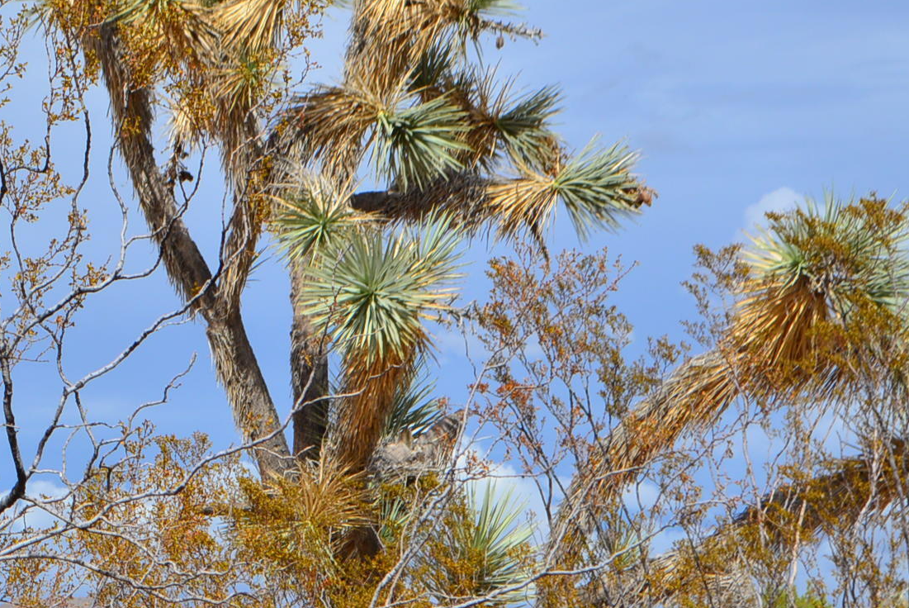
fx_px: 4119
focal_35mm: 163
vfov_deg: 8.4
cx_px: -230
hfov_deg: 12.3
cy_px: 392
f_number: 11
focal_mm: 40
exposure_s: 1/400
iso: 200
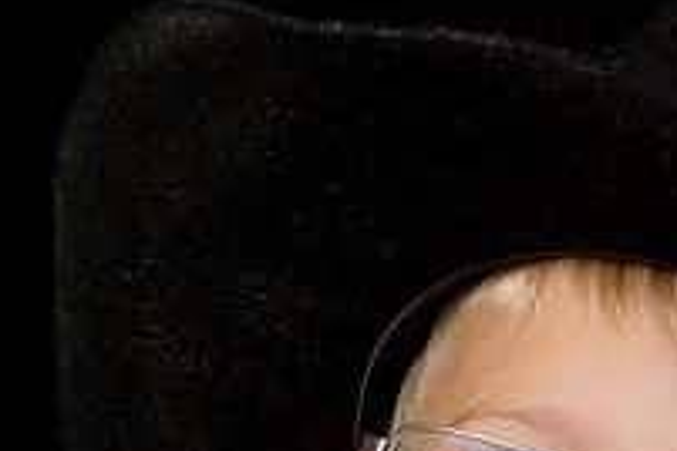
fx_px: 3253
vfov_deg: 7.8
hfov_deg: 11.8
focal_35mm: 173
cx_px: 542
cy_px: 614
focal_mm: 40
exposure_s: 1/160
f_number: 5
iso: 200
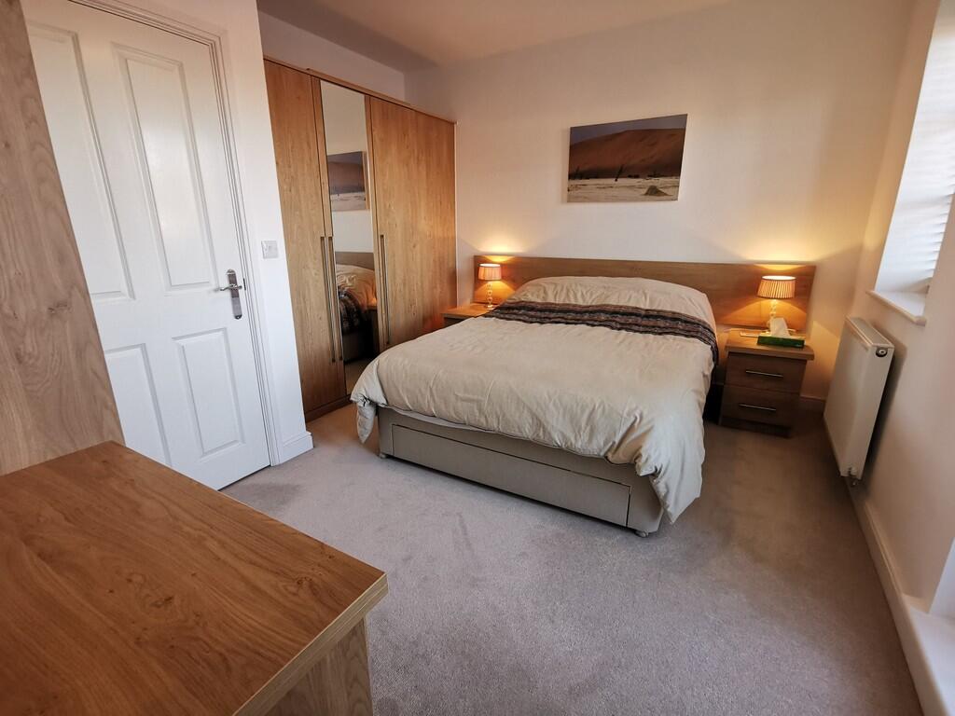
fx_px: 469
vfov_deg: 74.7
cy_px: 358
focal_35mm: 17
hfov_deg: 91.0
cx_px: 478
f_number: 2.2
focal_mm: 2.26
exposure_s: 1/50
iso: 320
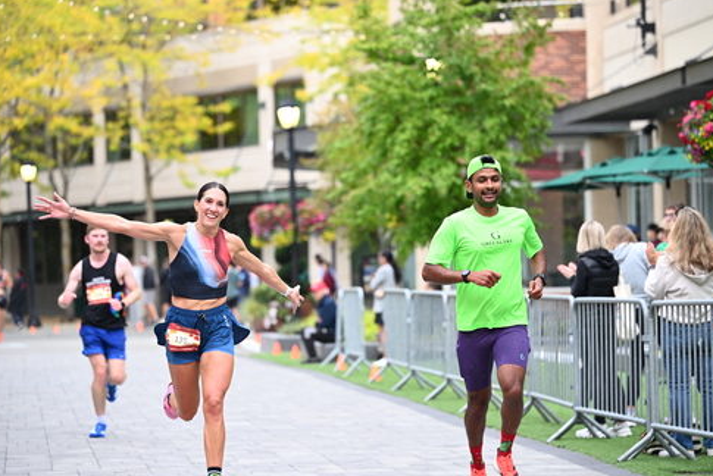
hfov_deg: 15.1
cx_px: 340
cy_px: 228
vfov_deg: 10.1
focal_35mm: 136
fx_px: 2695
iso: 1250
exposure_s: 1/1250
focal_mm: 120
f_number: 2.8
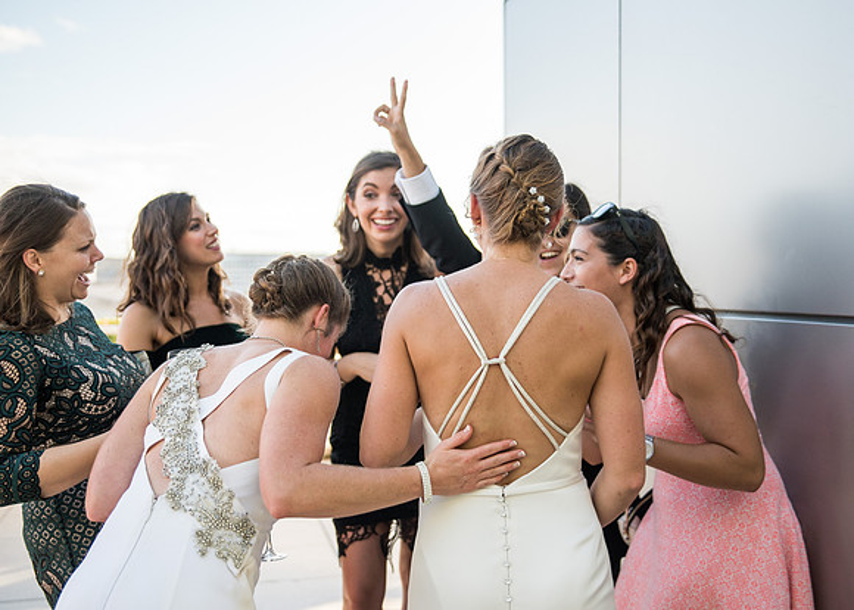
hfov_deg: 41.8
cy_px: 305
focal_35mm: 46
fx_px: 1117
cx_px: 457
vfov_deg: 30.5
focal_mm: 44
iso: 640
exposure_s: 1/2000
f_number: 2.8
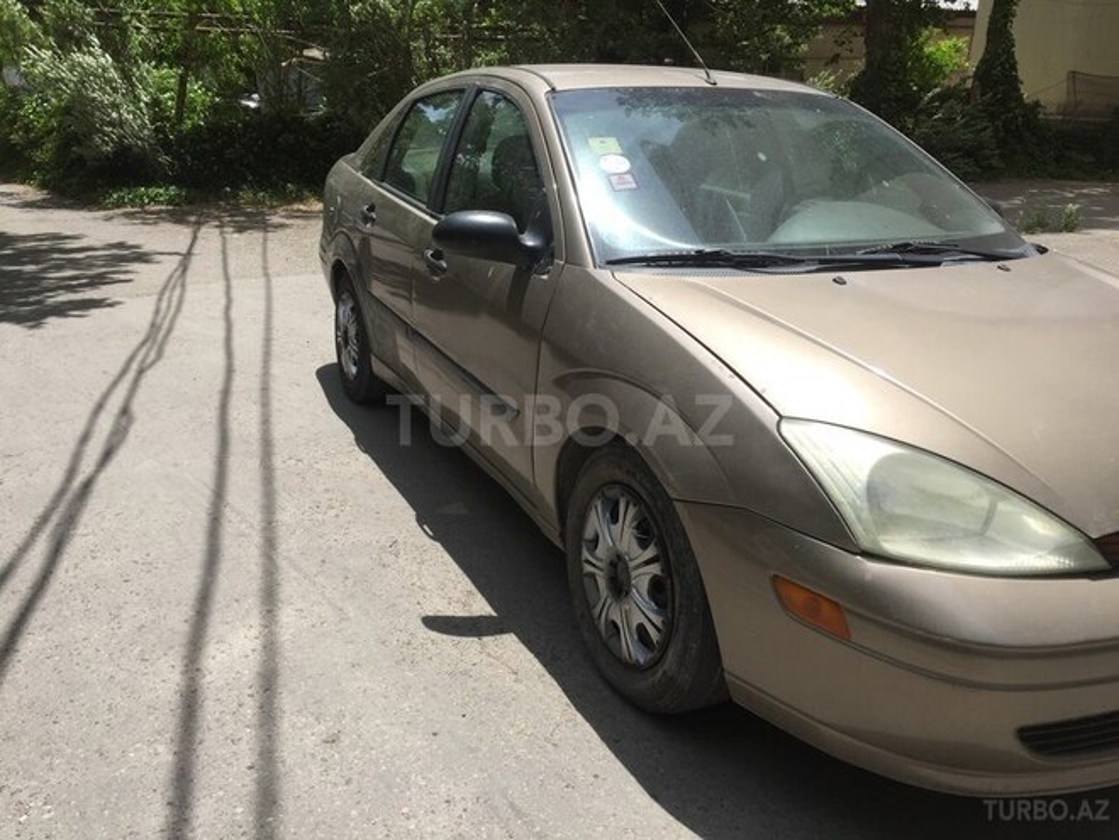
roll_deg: -2.5
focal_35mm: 29
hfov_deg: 61.7
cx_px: 560
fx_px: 937
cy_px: 420
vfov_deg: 48.2
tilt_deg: -20.6
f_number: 2.2
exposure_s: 1/1647
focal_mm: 4.15
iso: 32
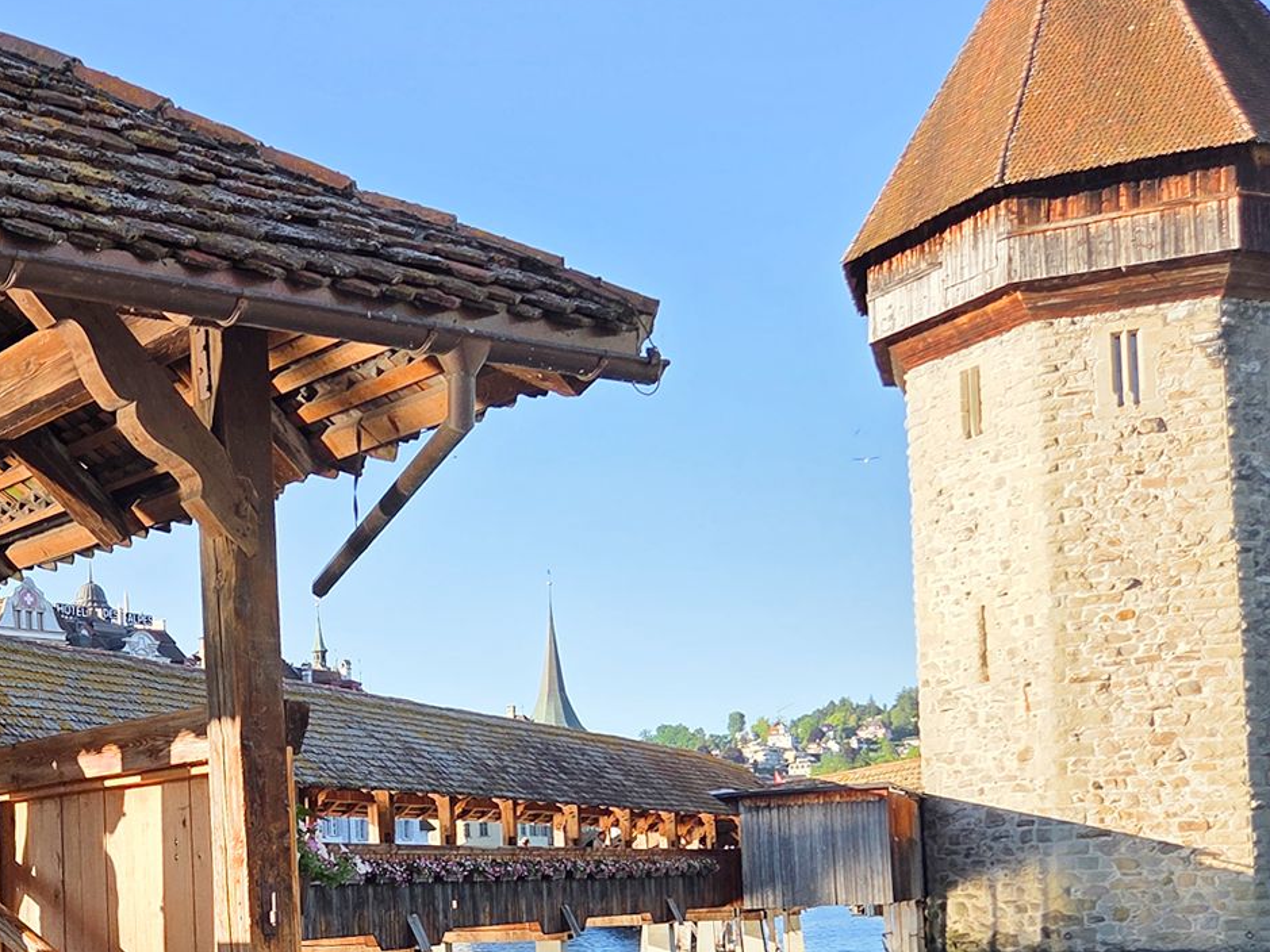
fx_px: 1797
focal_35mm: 49
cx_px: 243
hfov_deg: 37.4
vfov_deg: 28.5
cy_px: 864
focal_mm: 5.4
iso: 80
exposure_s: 1/1844
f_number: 1.8
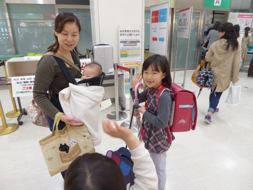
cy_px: 95
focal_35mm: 25
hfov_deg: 69.4
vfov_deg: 54.9
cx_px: 126
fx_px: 183
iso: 400
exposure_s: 1/40
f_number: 3.3
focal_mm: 4.3
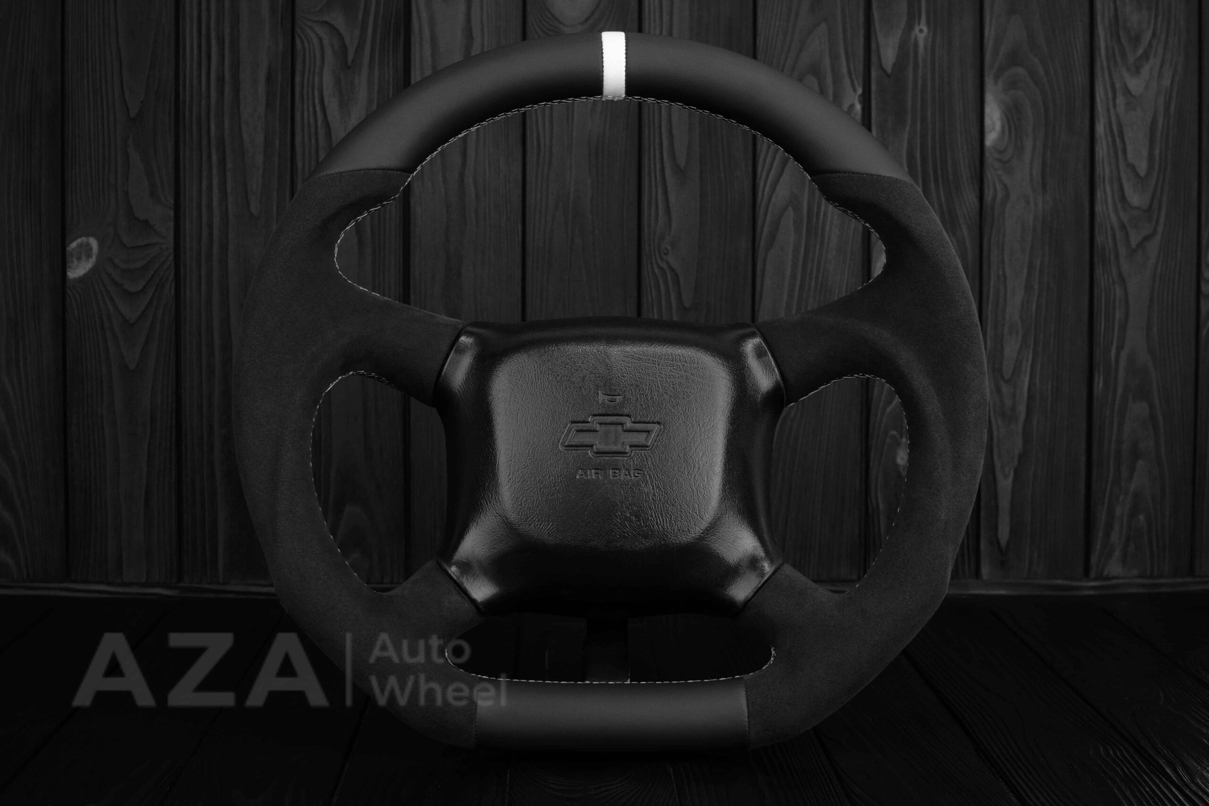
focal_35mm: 52
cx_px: 604
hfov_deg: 37.8
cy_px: 403
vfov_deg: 25.8
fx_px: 1763
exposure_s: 1/125
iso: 500
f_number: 6.3
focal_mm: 35
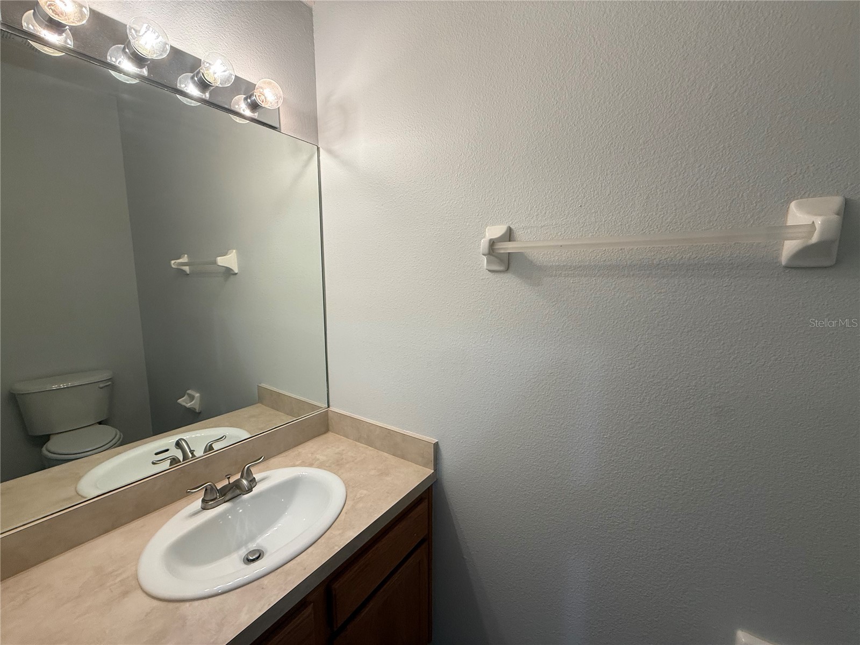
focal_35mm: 14
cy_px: 322
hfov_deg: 102.1
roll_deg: +0.0
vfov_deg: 85.7
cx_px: 430
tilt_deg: -7.9
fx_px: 348
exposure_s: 1/120
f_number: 2.2
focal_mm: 2.22
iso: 125
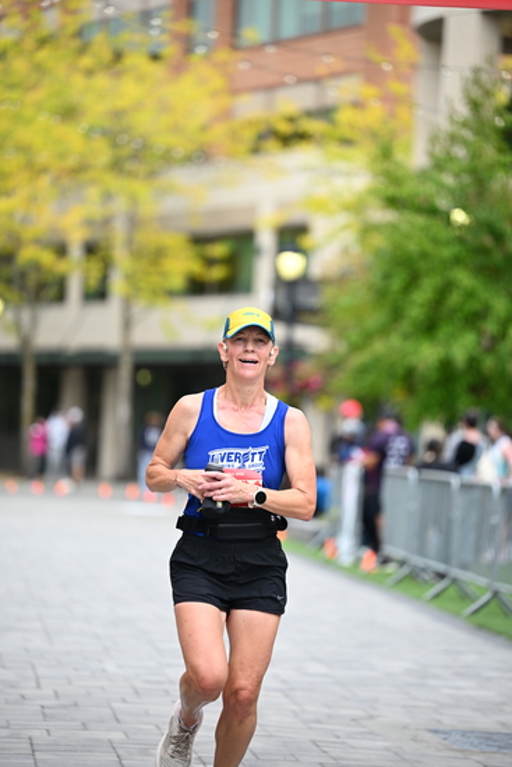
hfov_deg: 9.2
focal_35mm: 150
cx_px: 256
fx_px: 3198
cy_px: 384
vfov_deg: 13.7
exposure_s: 1/1600
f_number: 2.8
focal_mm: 150
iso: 640
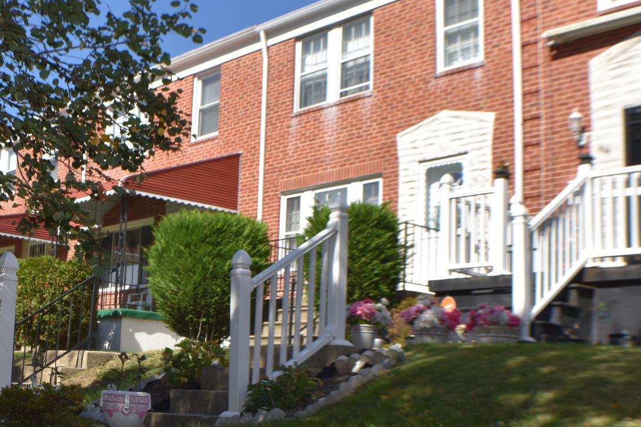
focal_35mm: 75
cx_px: 52
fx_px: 1334
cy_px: 305
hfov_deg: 26.1
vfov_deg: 18.1
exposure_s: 1/250
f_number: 8
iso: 100
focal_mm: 27
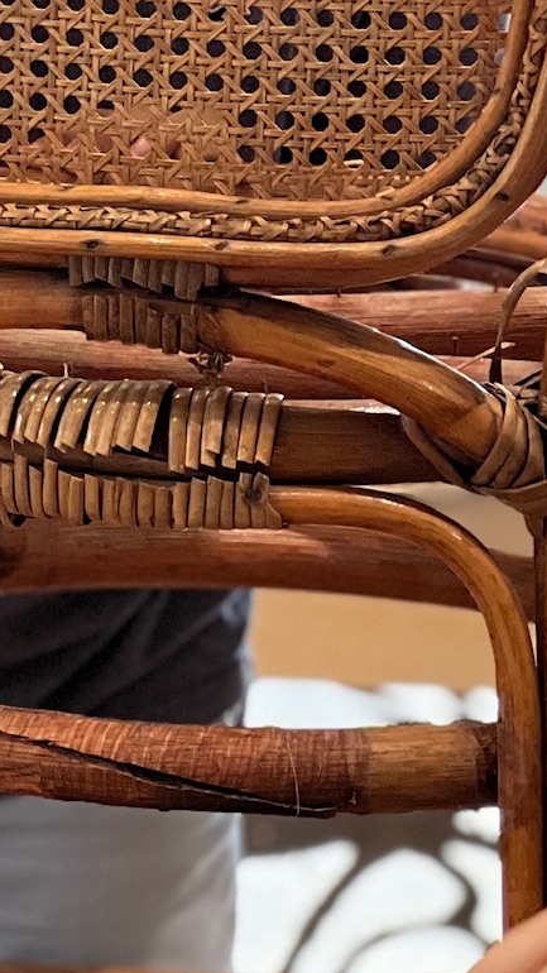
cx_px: 261
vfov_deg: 9.5
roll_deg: -1.2
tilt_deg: -5.4
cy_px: -163
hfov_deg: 5.4
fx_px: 5751
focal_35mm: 223
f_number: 2.8
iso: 200
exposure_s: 1/121
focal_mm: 9
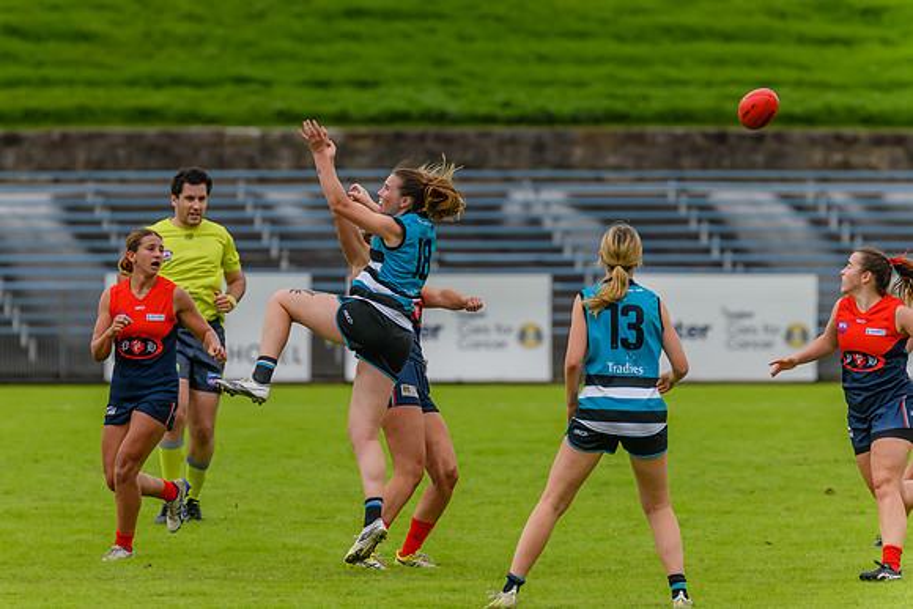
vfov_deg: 2.9
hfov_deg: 4.4
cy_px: 285
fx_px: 12014
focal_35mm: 474
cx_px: 410
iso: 800
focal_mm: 420
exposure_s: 1/2000
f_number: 6.3
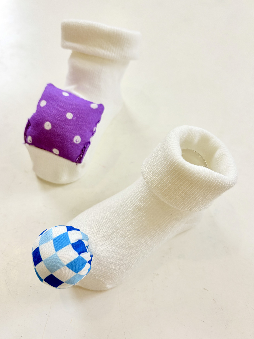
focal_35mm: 27
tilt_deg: -58.4
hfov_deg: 51.3
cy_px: 172
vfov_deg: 65.3
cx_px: 124
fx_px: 264
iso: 40
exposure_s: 1/275
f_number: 1.6
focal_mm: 5.96
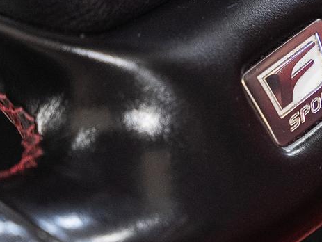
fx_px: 1927
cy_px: 58
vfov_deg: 7.2
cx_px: 345
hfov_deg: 9.5
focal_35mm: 207
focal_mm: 57.5
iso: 1000
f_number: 3.2
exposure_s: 1/40
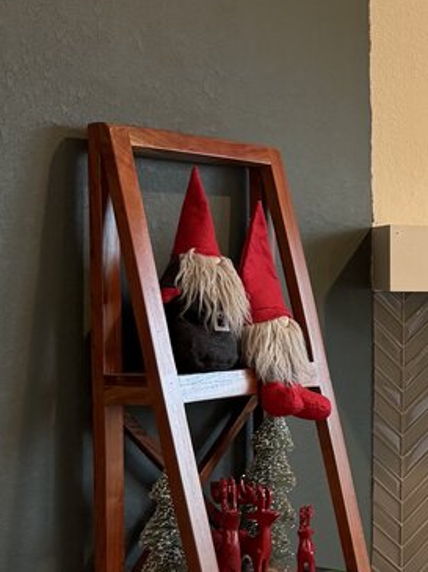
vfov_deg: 24.7
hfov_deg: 16.6
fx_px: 1305
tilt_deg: -1.7
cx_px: 685
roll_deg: +0.0
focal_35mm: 79
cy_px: 317
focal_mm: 6.76
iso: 160
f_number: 1.78
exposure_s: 1/60
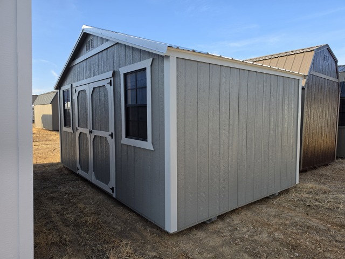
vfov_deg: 58.9
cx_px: 172
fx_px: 229
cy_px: 130
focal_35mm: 23
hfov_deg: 73.9
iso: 64
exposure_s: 1/2302
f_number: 1.4
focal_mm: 6.5
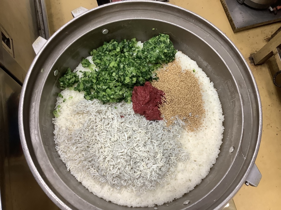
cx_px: 140
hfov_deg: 58.4
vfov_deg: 45.4
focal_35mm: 31
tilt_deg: -75.8
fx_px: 252
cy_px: 105
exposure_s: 1/60
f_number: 2.4
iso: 125
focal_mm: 3.3
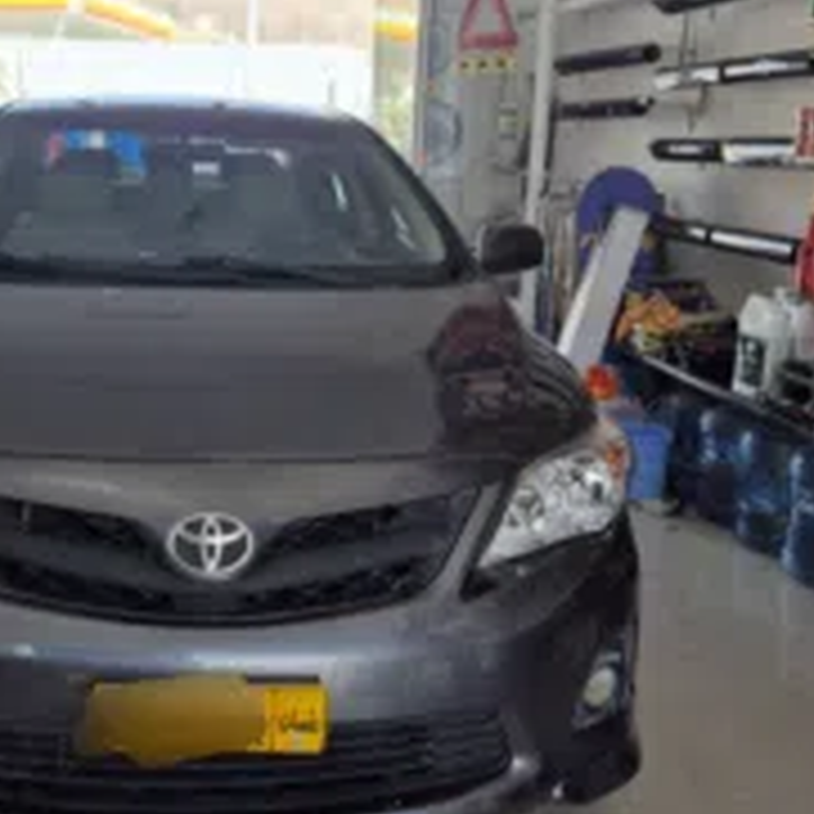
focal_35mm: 45
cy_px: 247
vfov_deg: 37.0
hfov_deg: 36.9
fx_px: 1197
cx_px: 238
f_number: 1.8
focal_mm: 5.4
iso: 25
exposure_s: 1/250
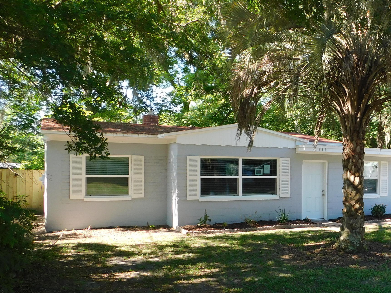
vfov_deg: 35.8
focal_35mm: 40
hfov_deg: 44.9
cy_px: 179
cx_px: 301
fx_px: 452
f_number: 3
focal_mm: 4
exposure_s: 1/160
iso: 125
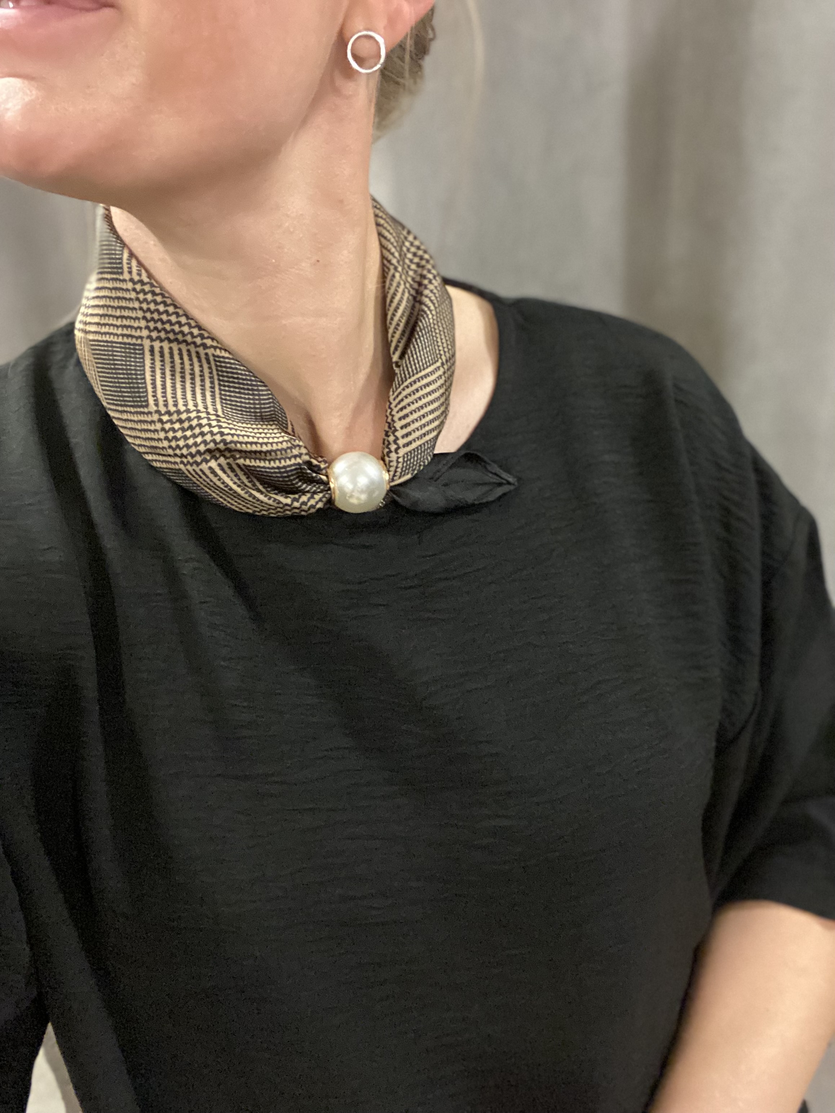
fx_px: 965
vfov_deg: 60.0
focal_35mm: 30
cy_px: 556
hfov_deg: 46.8
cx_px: 418
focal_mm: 2.71
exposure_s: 1/25
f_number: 2.2
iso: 640
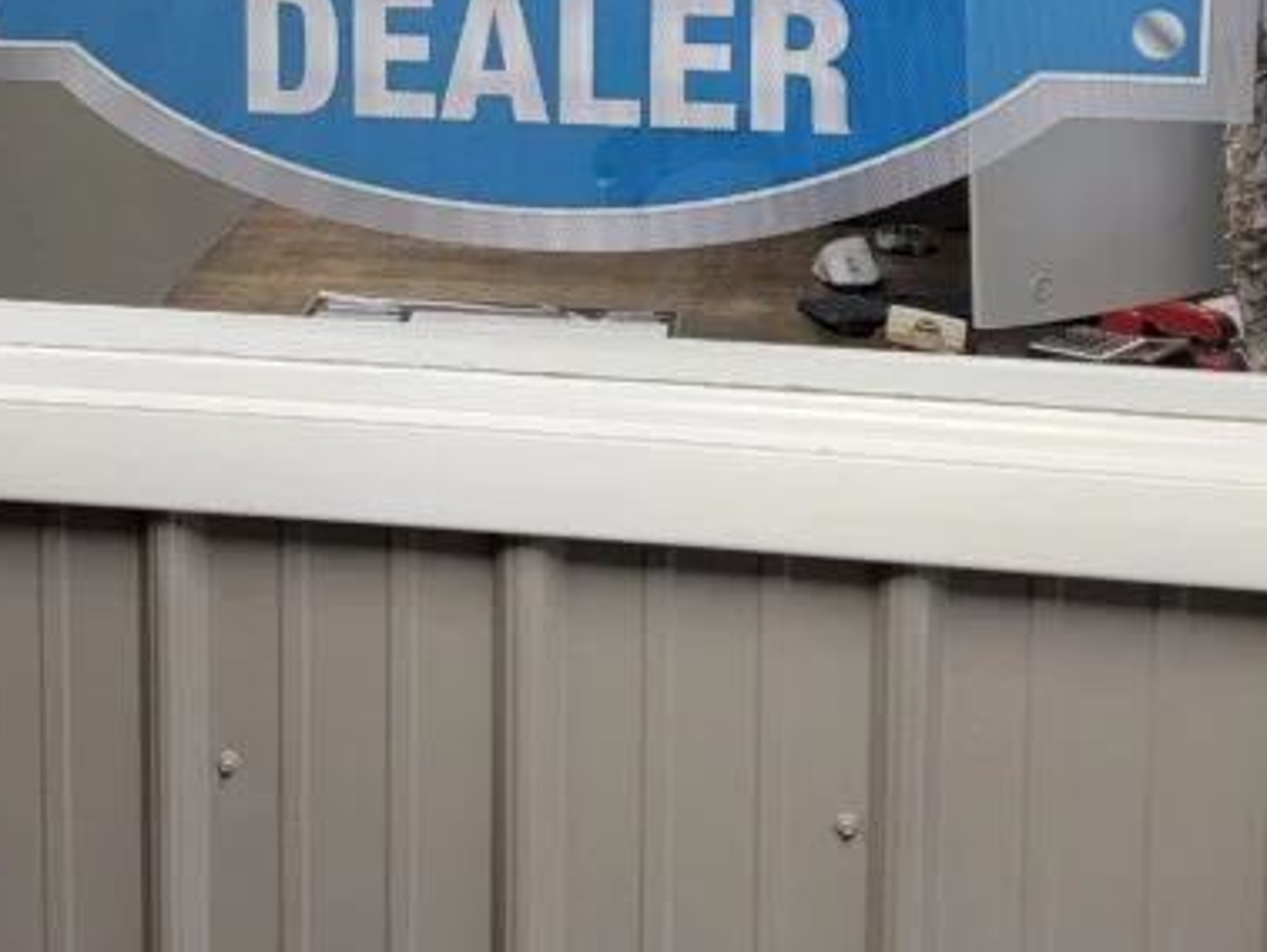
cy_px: -91
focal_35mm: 65
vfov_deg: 21.5
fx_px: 2381
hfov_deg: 29.4
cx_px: 328
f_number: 1.8
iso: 160
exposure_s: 1/120
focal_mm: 6.7
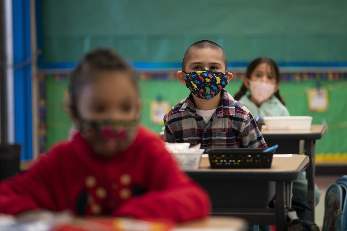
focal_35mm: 127
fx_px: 1224
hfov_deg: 16.1
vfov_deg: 10.8
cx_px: 174
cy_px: 116
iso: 1250
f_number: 2.8
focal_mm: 127
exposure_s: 1/400
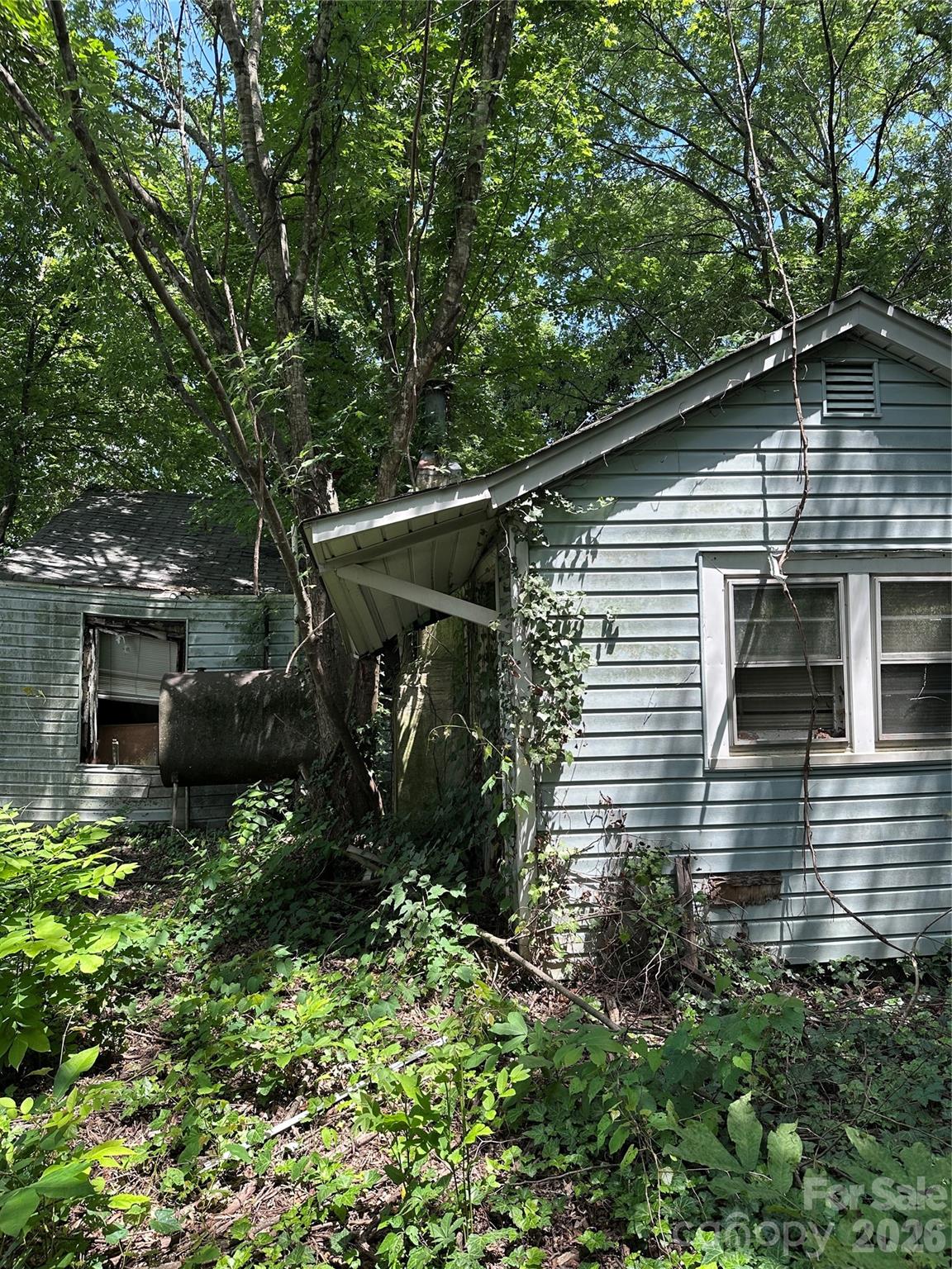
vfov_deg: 71.6
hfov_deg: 56.8
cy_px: 634
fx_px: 880
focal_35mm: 24
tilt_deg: +1.8
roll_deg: +0.8
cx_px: 476
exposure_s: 1/750
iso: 80
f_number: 1.78
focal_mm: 6.86
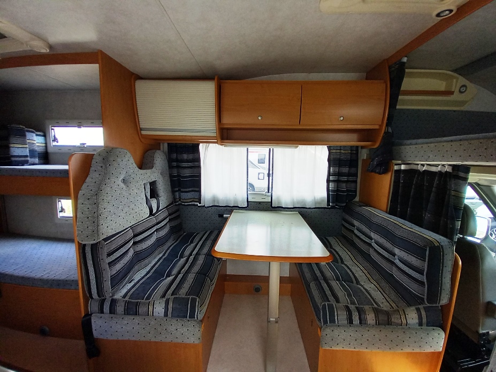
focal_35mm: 13
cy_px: 186
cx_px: 248
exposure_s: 1/100
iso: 80
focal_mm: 1.13
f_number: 2.2
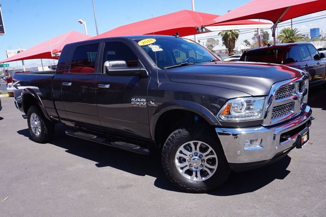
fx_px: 285
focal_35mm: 32
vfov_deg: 41.7
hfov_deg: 59.5
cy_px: 108
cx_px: 163
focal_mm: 21
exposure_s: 1/80
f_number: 13
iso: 100
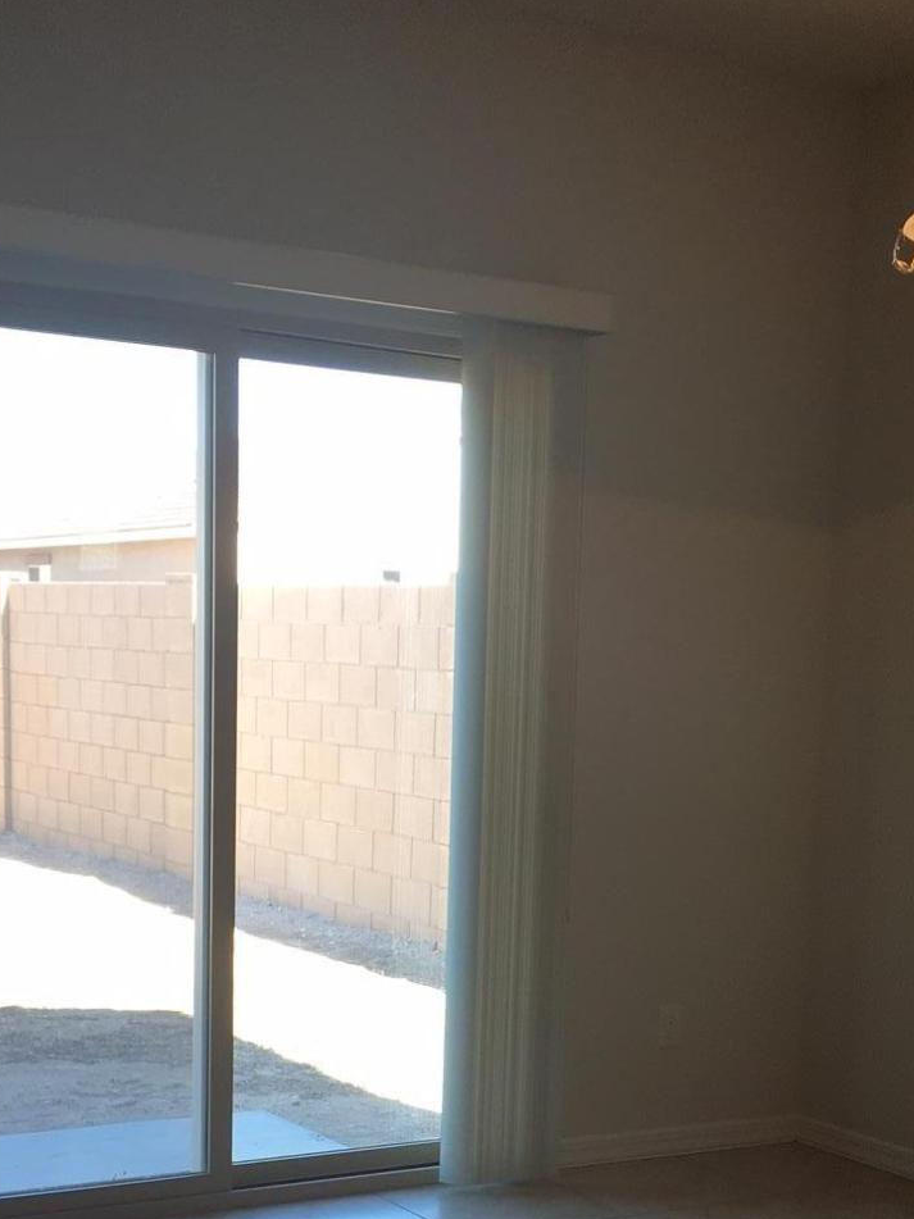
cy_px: 988
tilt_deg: -8.8
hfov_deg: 24.0
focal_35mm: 61
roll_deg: -1.6
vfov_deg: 30.8
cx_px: 573
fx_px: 2148
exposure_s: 1/60
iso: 32
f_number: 2.2
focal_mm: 4.15
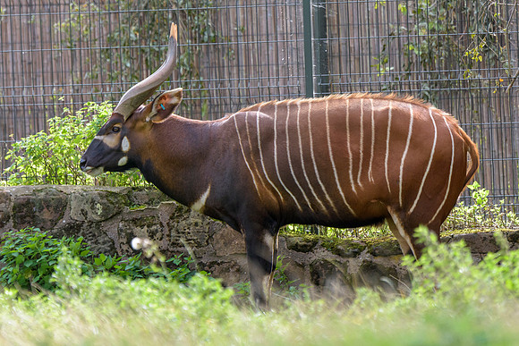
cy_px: 129
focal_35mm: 517
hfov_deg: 4.0
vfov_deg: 2.7
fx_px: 7462
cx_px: 244
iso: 900
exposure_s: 1/800
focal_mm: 330
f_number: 5.6
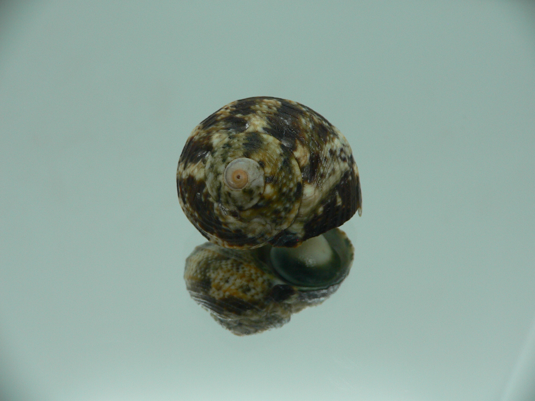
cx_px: 268
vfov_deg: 40.7
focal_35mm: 35
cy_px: 200
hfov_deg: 52.6
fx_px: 541
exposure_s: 1/60
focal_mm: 4.6
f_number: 2.8
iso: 80
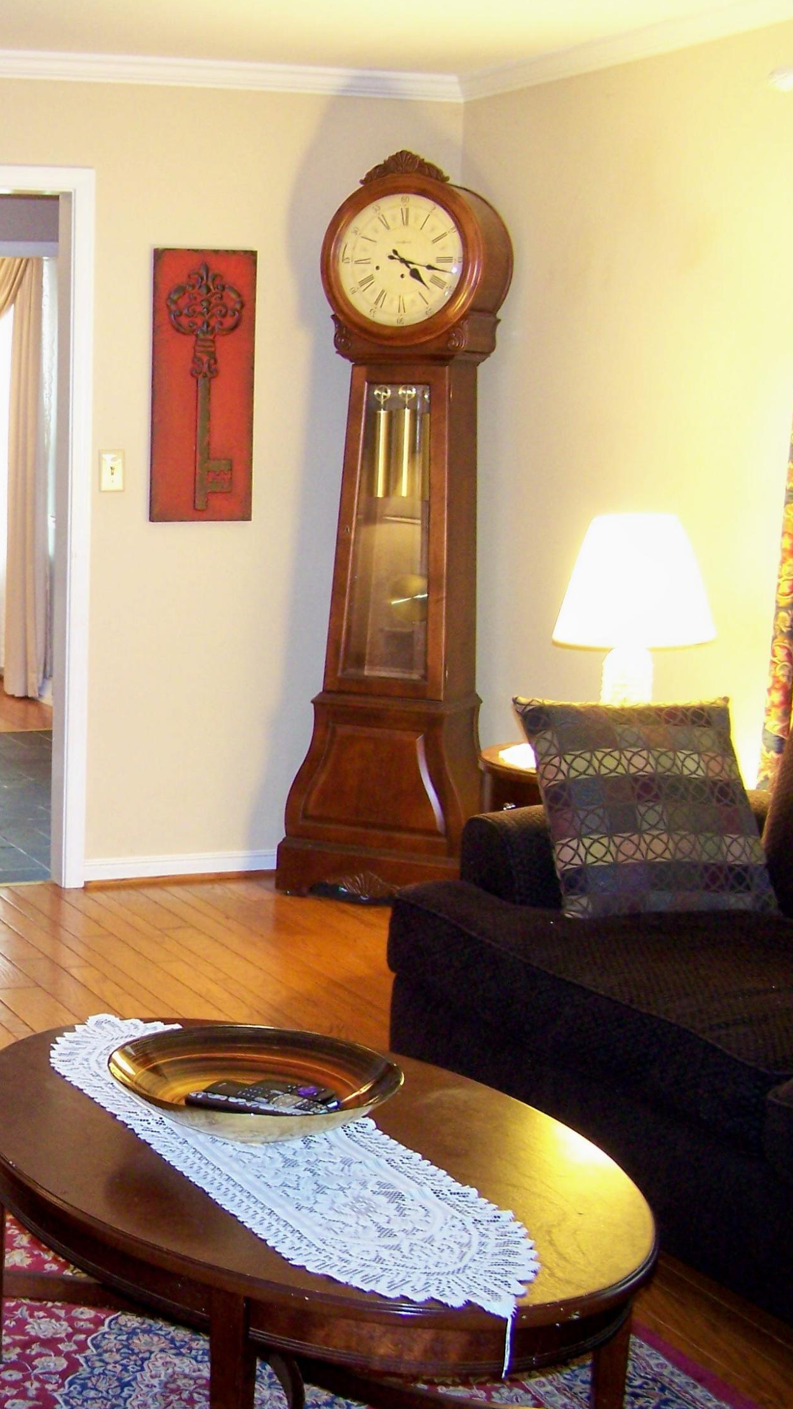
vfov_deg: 37.2
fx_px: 2093
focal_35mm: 56
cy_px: 708
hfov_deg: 20.4
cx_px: -101
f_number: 2.8
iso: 160
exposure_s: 1/6
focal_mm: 6.3
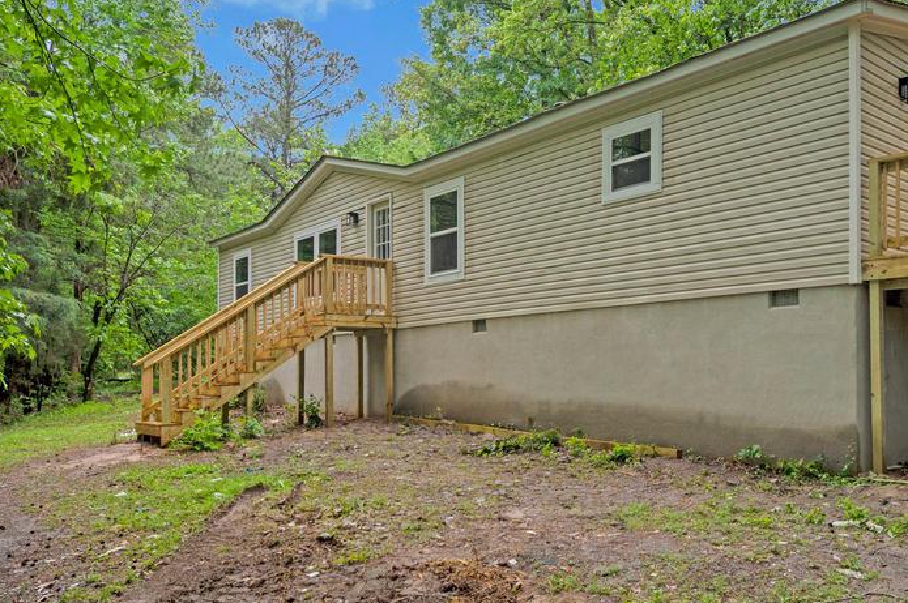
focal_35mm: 29
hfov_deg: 62.3
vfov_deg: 45.1
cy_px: 253
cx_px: 618
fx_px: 724
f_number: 4.5
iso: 200
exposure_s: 1/250
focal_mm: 19.5
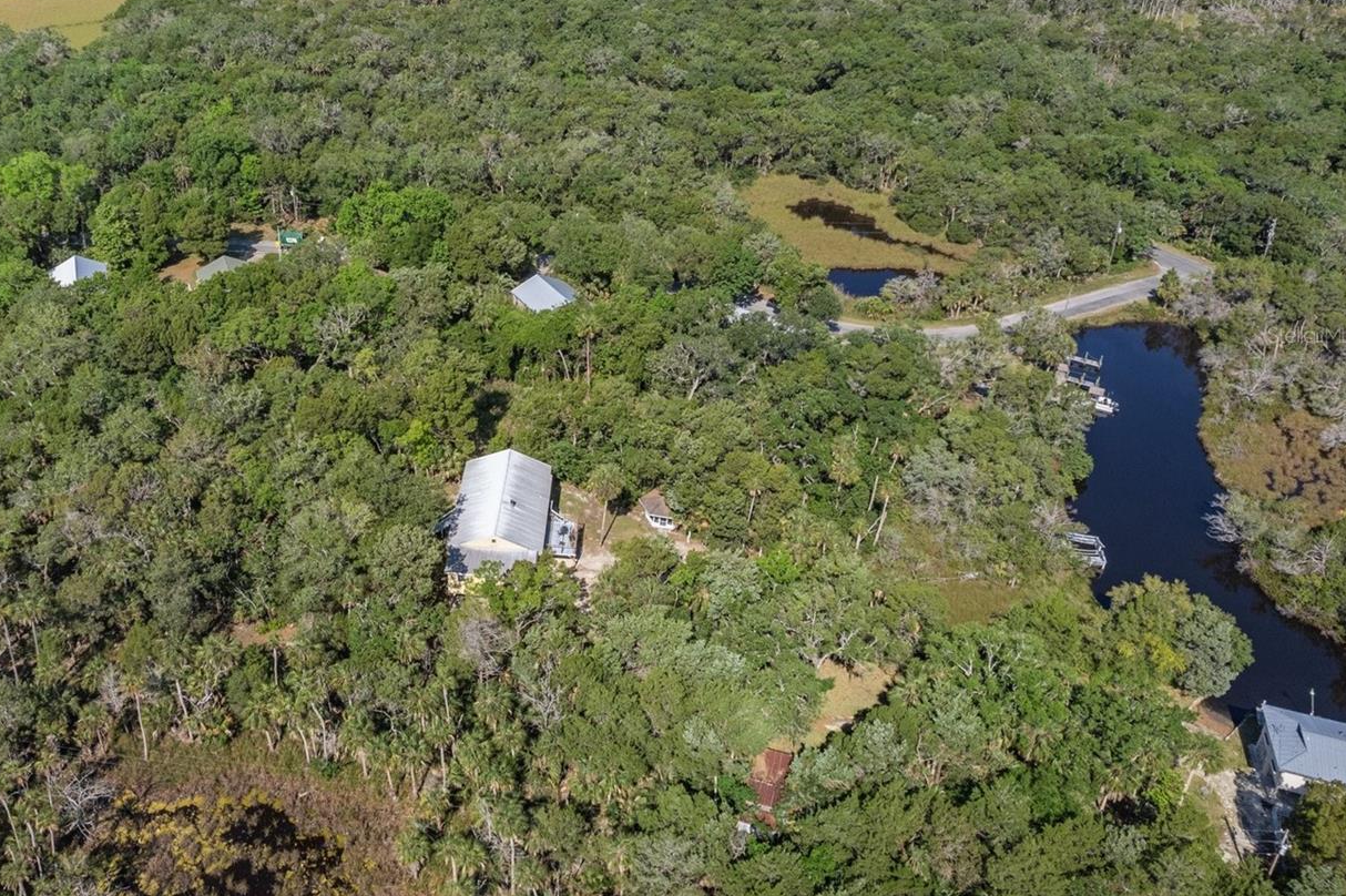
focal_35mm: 29
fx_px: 1084
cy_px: 334
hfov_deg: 62.5
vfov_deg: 44.5
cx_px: 479
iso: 100
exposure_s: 1/2000
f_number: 2.8
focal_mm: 8.38
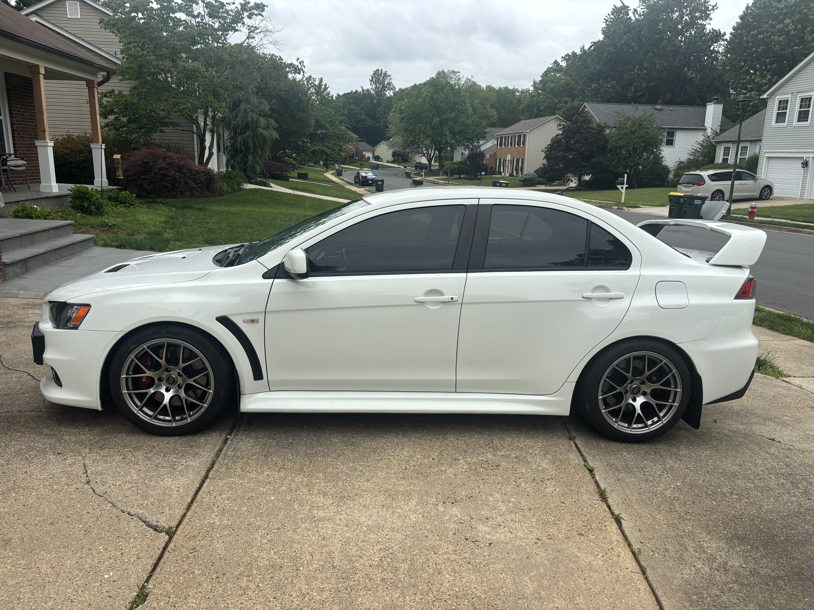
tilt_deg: -12.9
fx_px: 611
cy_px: 305
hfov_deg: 67.3
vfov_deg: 53.1
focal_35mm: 26
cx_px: 407
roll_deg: -2.1
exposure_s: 1/1027
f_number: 1.6
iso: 50
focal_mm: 5.96
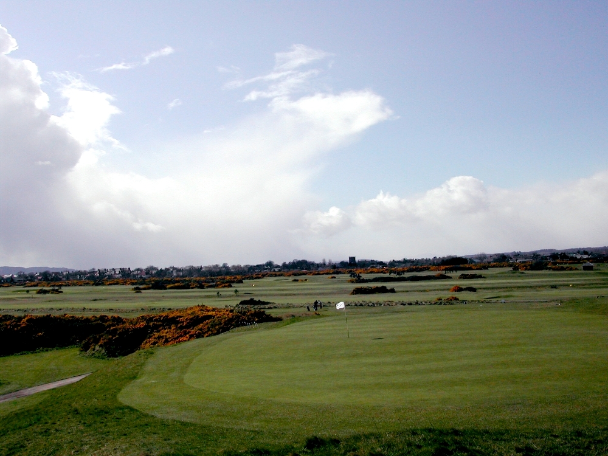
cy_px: 228
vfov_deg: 37.7
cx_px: 304
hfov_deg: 49.0
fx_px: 667
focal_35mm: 38
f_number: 7.6
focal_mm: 8
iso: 100
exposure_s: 1/521
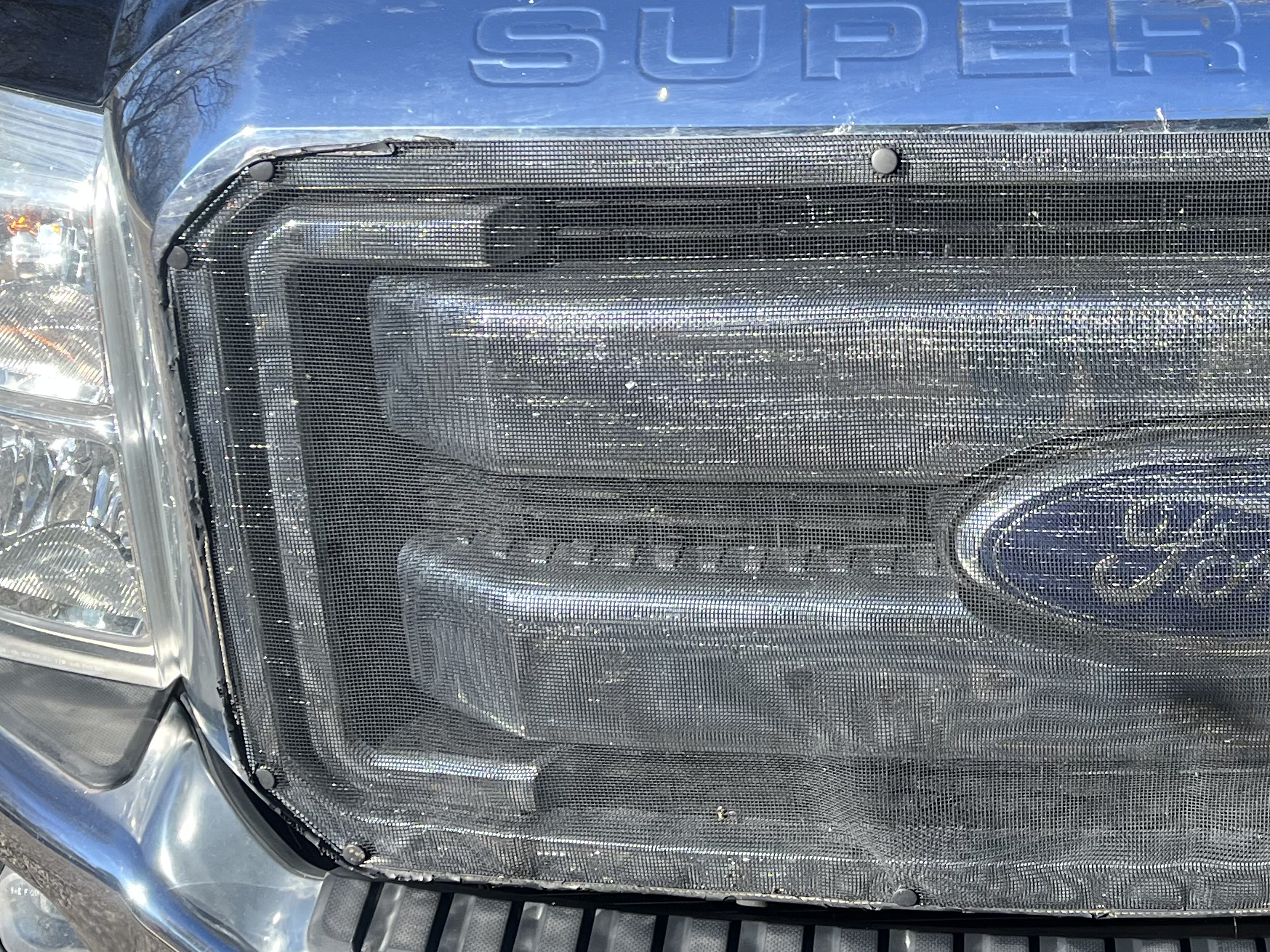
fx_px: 2201
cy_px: 83
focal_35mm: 60
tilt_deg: -16.6
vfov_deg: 23.7
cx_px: 931
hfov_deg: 31.7
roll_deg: +2.3
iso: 50
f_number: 1.6
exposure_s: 1/967
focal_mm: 5.1
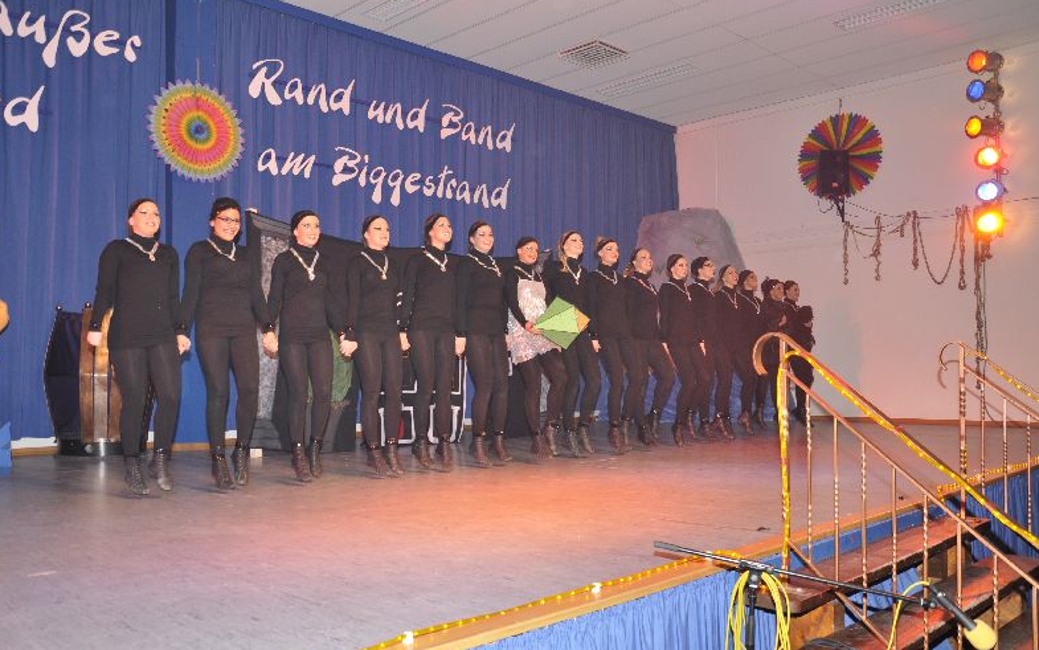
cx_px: 514
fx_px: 793
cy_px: 344
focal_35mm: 28
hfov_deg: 66.5
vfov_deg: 44.5
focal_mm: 18
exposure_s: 1/60
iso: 400
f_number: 5
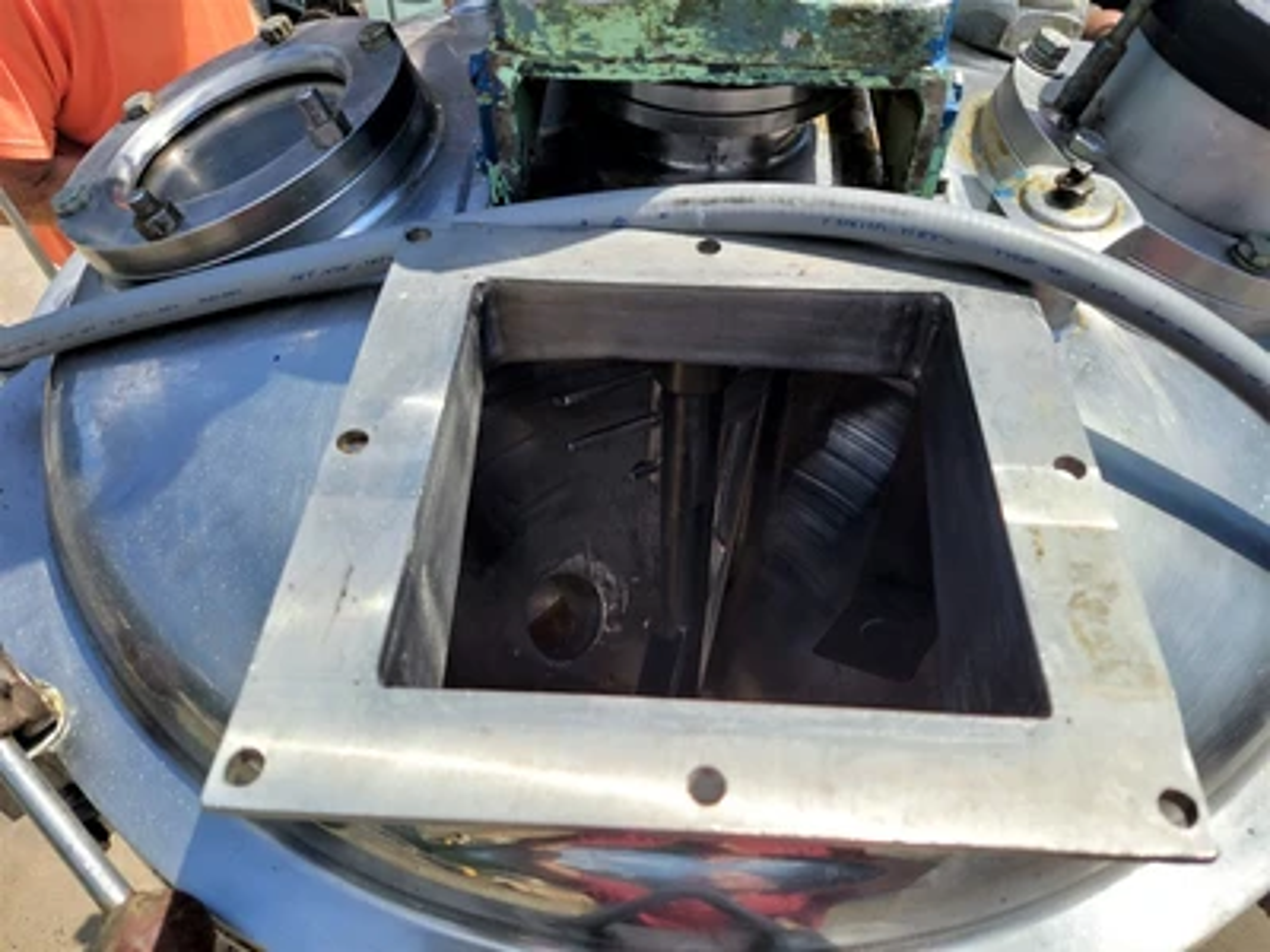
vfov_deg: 56.8
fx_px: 881
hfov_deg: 71.6
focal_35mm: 24
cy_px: 476
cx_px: 635
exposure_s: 1/2382
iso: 50
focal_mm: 5.23
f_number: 1.8
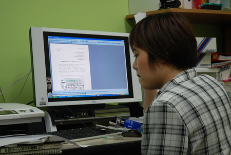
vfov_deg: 18.2
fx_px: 482
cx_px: 116
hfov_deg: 27.0
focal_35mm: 75
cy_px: 78
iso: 200
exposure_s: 1/20
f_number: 4.5
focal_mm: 50
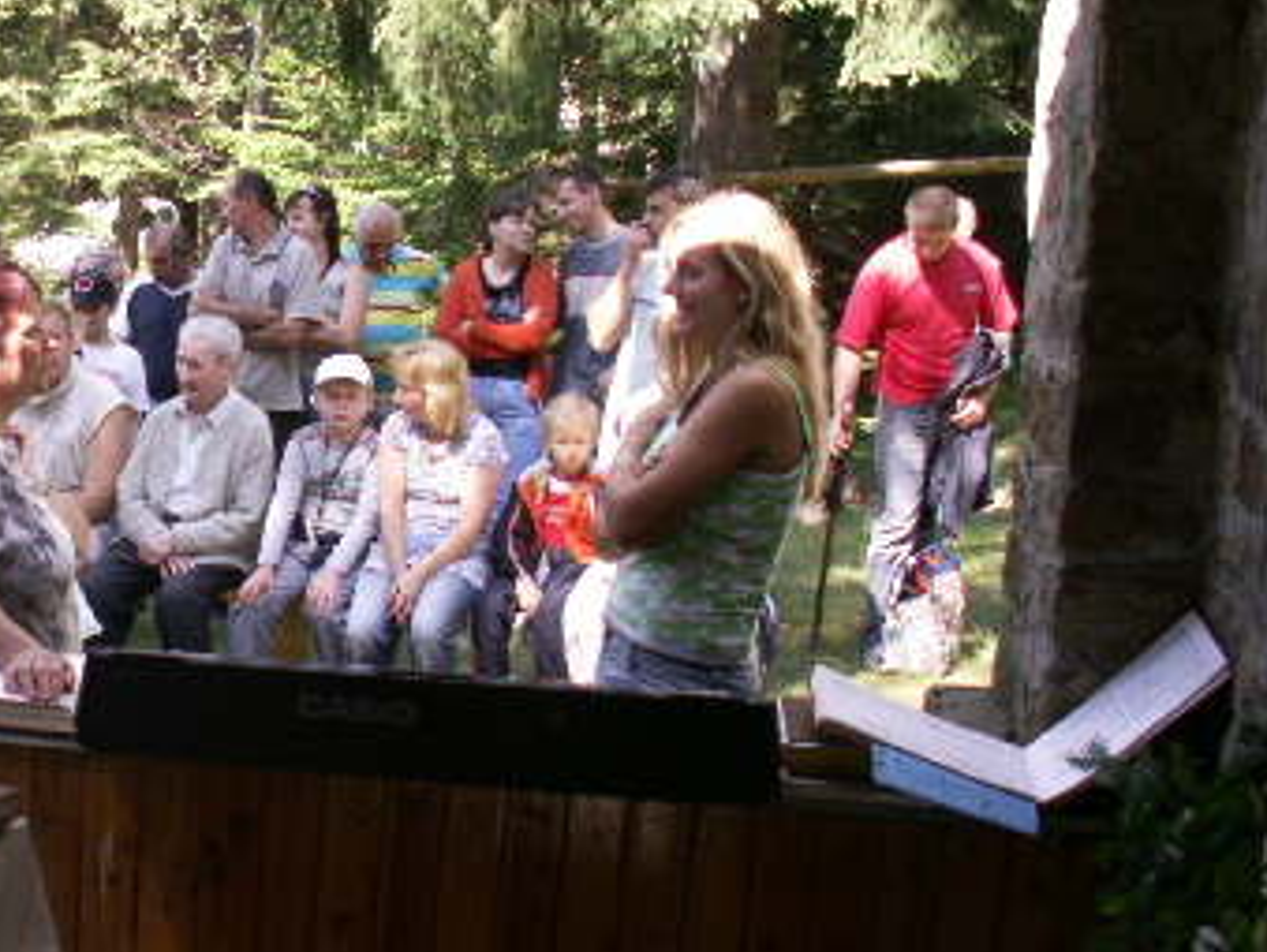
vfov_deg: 22.3
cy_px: 414
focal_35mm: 66
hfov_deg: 28.0
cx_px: 78
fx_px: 2418
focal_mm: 5.86
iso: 50
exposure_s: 1/60
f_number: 3.5
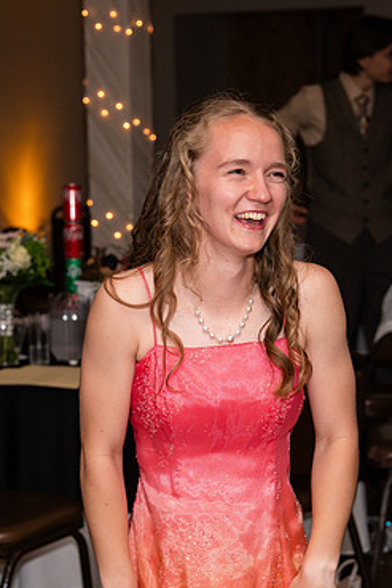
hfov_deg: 10.7
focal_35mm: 128
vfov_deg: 16.0
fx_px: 2091
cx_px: 142
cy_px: 319
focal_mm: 70
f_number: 5
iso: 400
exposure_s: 1/250
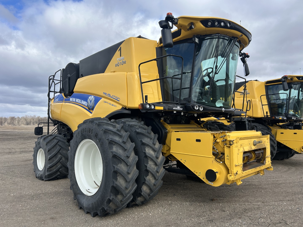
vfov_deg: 53.1
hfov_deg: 67.3
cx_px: 152
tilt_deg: +3.1
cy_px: 114
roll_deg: -0.1
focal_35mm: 26
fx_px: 228
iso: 50
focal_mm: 5.7
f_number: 1.5
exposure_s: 1/2695
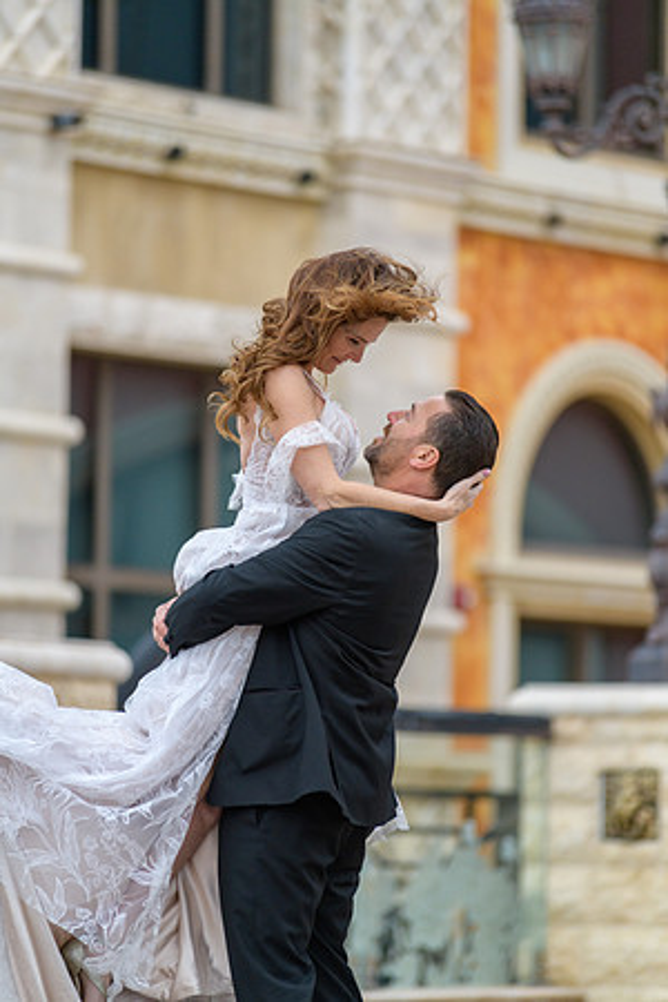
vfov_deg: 10.3
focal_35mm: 200
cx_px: 334
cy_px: 501
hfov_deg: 6.9
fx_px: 5566
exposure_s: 1/3200
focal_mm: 200
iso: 400
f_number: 2.8
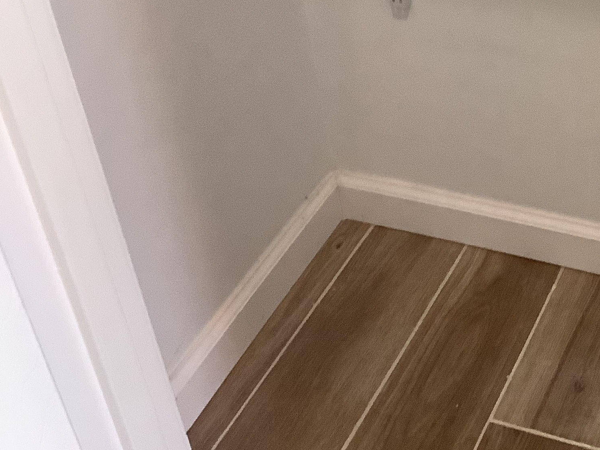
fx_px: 1109
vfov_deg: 22.2
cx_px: 616
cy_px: 21
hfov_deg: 28.2
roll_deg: -1.5
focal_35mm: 64
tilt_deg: -34.5
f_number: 2.4
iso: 250
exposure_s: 1/60
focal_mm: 3.3
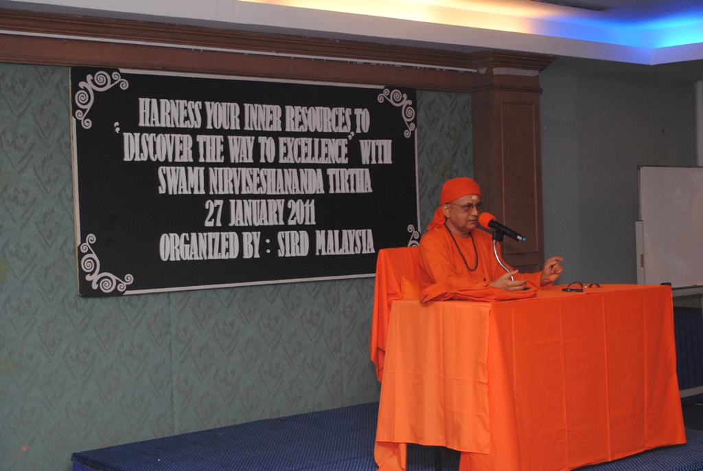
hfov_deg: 35.0
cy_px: 236
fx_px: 1114
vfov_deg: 23.8
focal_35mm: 57
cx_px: 352
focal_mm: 38
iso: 800
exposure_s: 1/60
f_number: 7.1
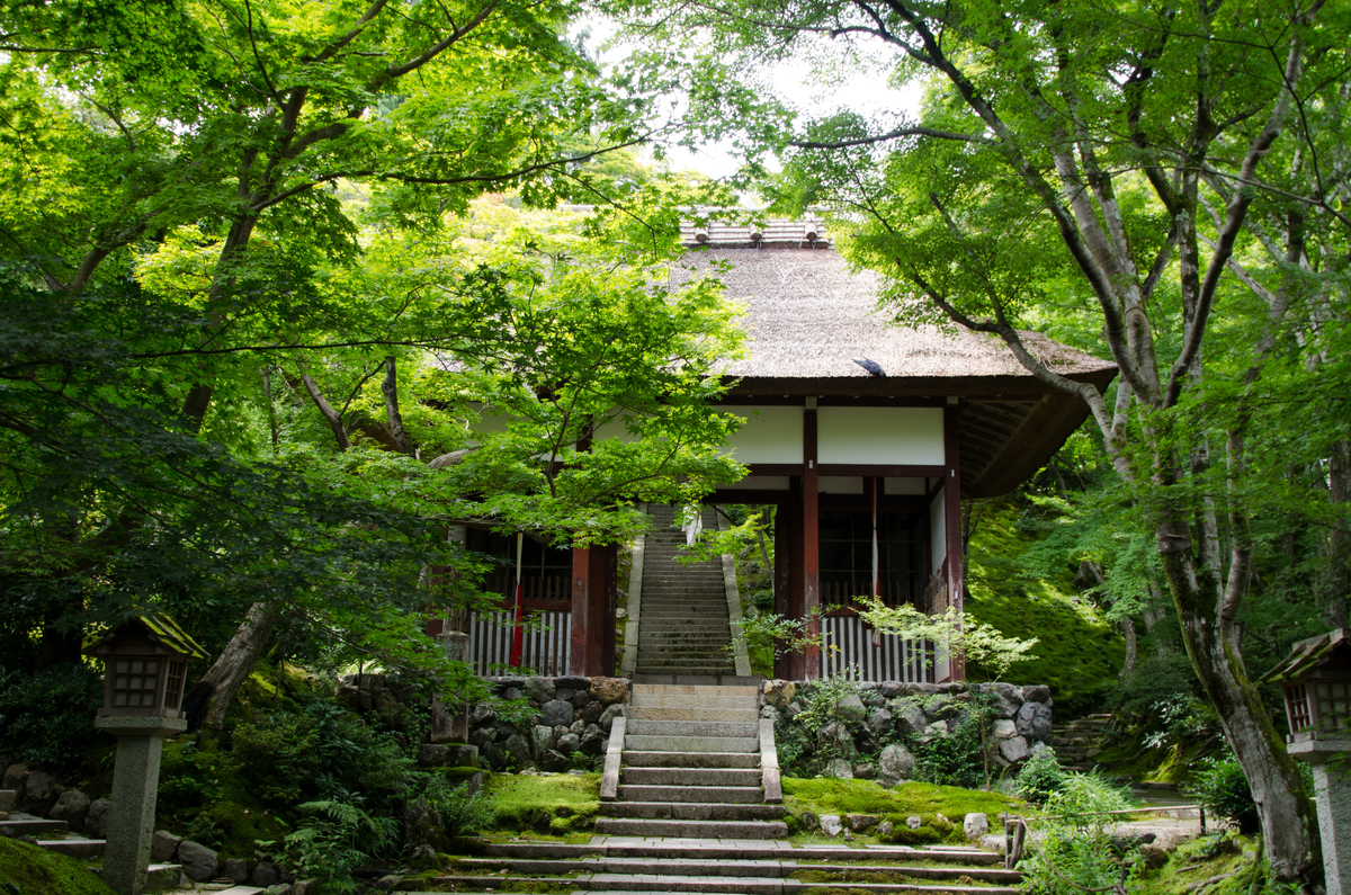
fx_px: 1404
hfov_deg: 51.4
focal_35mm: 38
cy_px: 448
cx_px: 676
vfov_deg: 35.3
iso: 200
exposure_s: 1/20
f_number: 11
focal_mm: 25
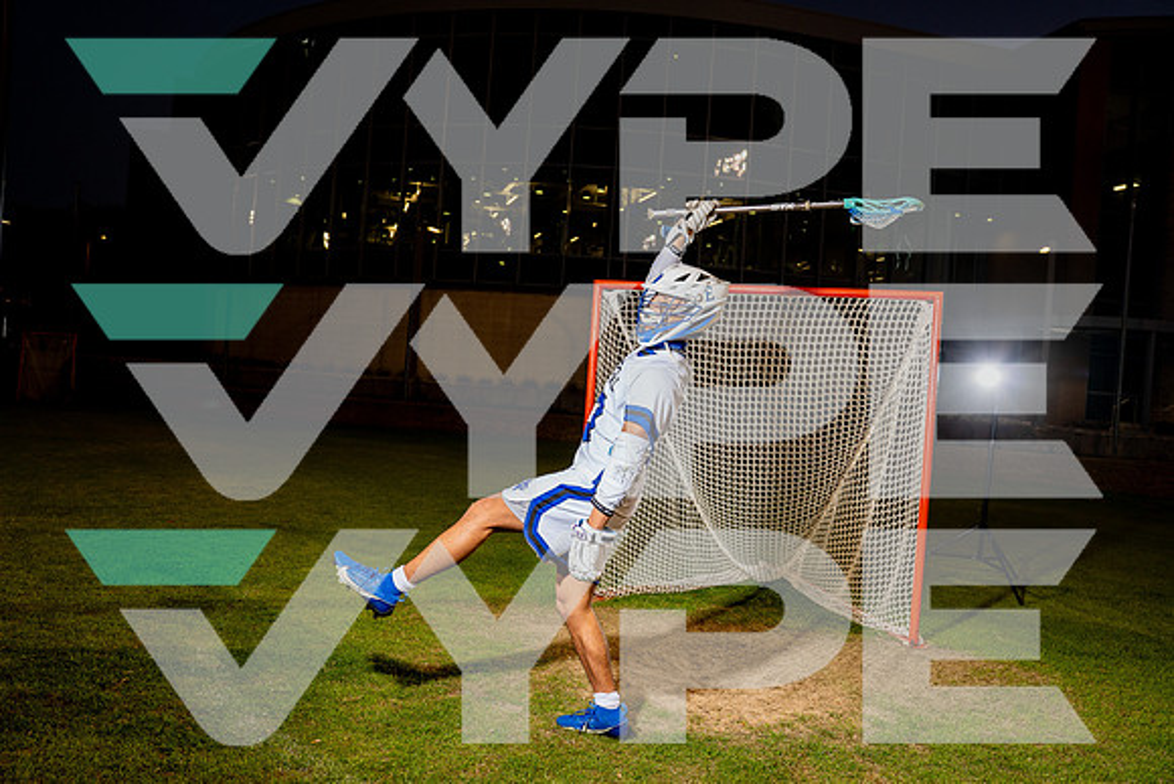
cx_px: 587
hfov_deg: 65.5
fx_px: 913
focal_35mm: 28
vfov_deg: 46.4
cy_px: 392
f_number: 4
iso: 400
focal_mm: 28
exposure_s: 1/250
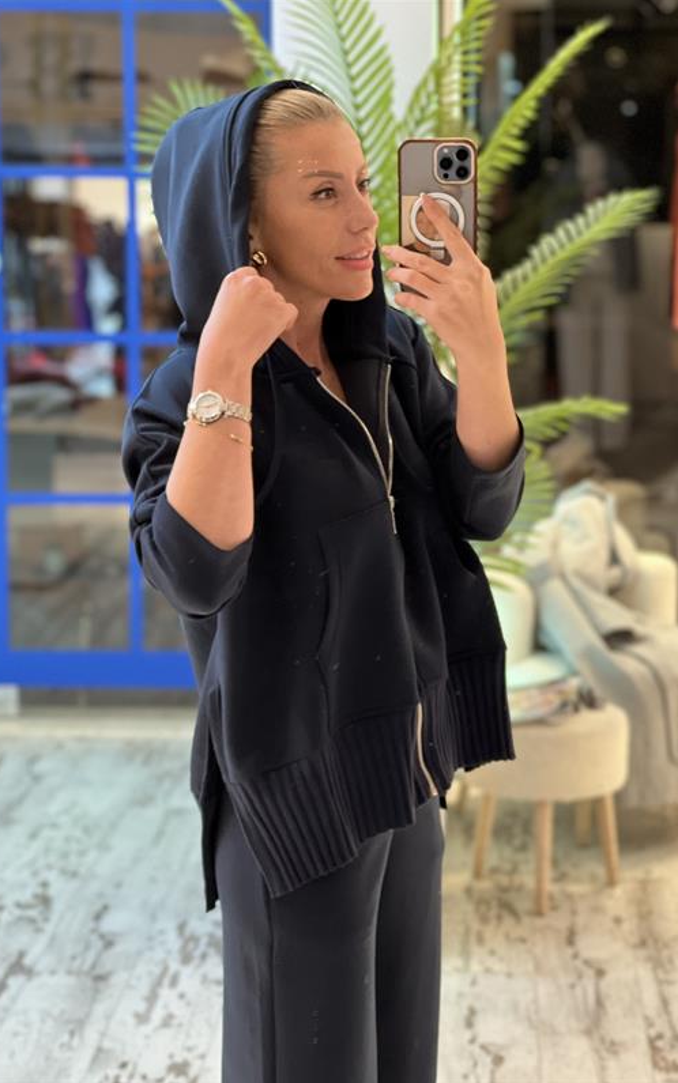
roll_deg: -0.3
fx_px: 2423
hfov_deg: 15.9
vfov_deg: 25.2
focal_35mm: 82
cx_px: 368
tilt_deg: -7.0
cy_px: 543
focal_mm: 9
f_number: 2.8
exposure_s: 1/33
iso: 320
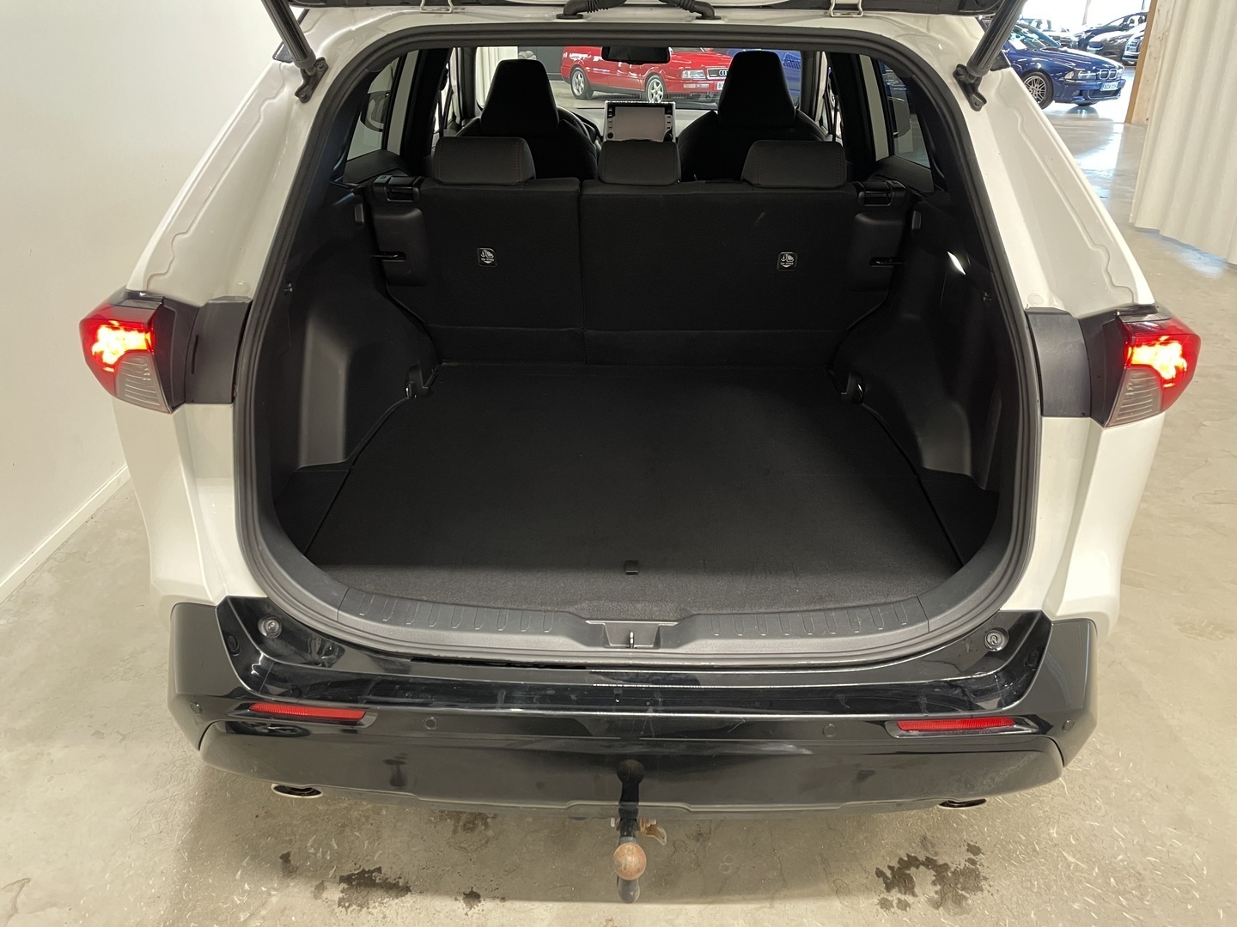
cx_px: 618
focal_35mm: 26
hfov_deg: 67.3
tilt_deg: -25.9
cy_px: 464
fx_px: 929
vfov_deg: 53.1
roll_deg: -0.3
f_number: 1.6
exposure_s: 1/33
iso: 500
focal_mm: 4.2
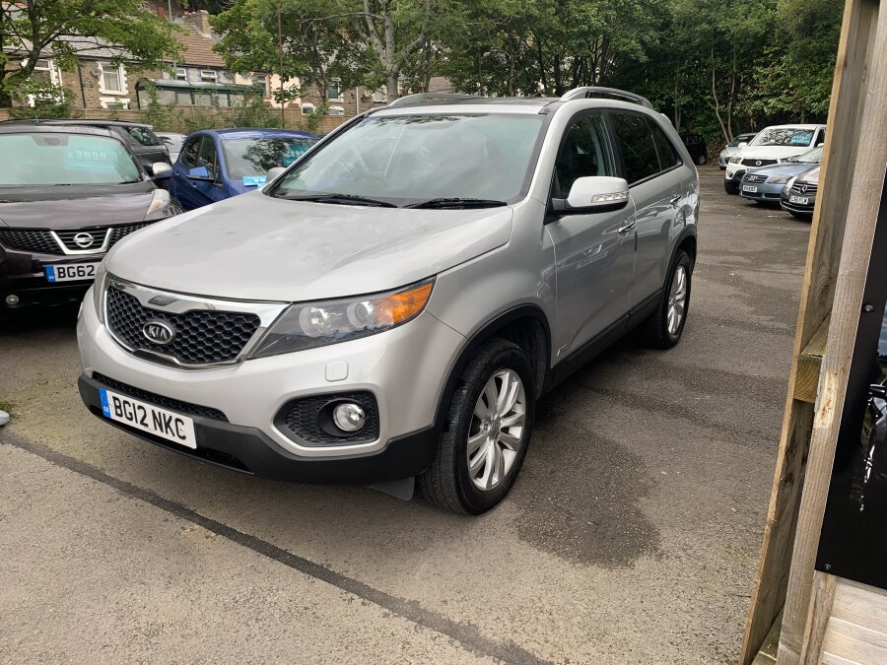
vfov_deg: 53.1
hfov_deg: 67.3
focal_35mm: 26
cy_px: 332
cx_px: 444
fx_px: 666
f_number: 1.8
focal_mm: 4.25
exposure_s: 1/349
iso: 25
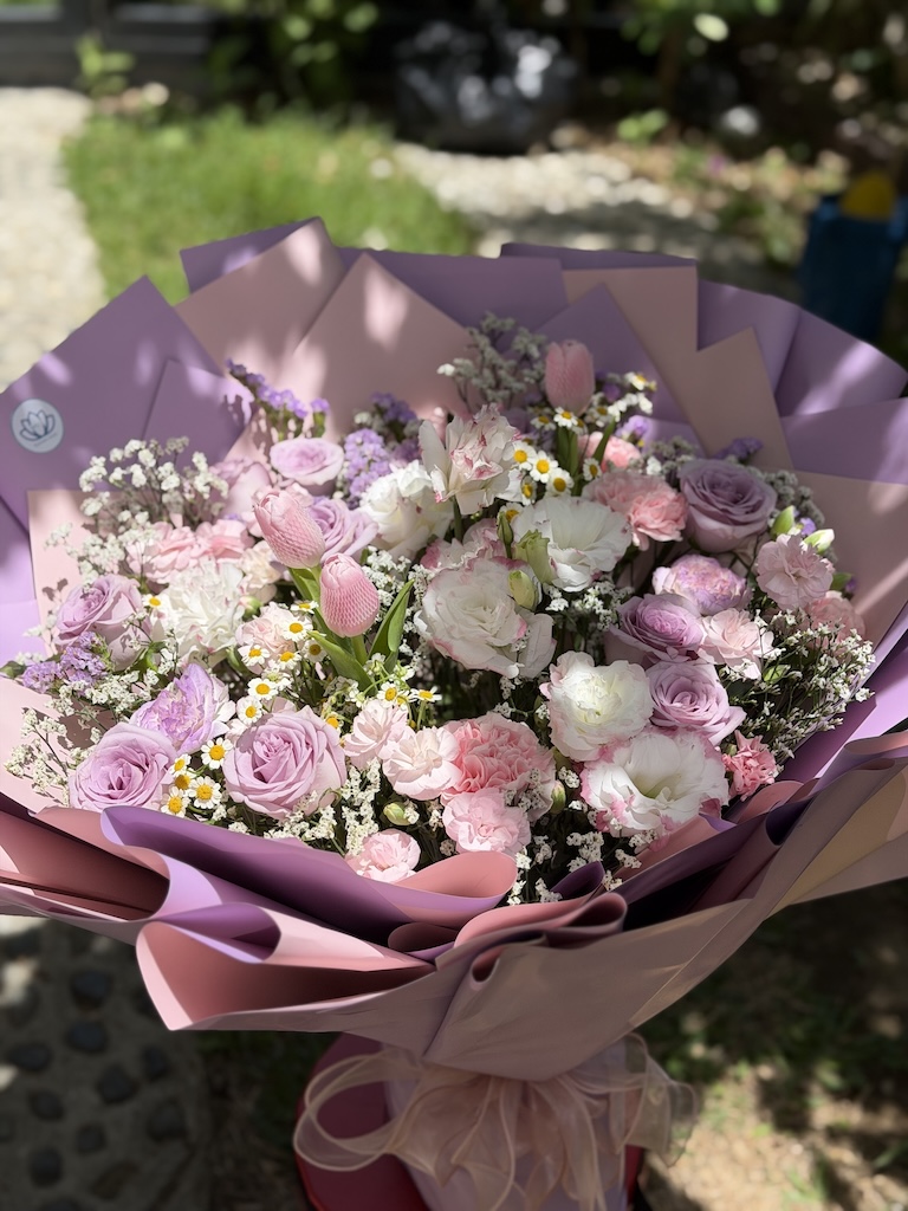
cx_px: 454
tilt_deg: -34.4
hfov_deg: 30.3
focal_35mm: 48
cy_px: 606
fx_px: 1679
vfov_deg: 39.7
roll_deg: -5.0
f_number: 1.78
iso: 64
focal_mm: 6.76
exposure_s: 1/4587
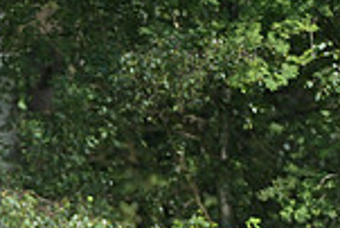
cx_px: -135
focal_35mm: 1112
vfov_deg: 1.2
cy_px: 405
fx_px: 10512
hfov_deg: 1.9
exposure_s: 1/1250
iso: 450
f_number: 5
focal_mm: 290
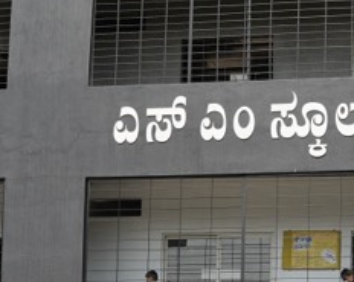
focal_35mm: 170
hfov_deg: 11.3
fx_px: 1779
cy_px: 288
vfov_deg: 9.0
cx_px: 325
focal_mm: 35
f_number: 3.2
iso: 100
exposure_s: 1/1600
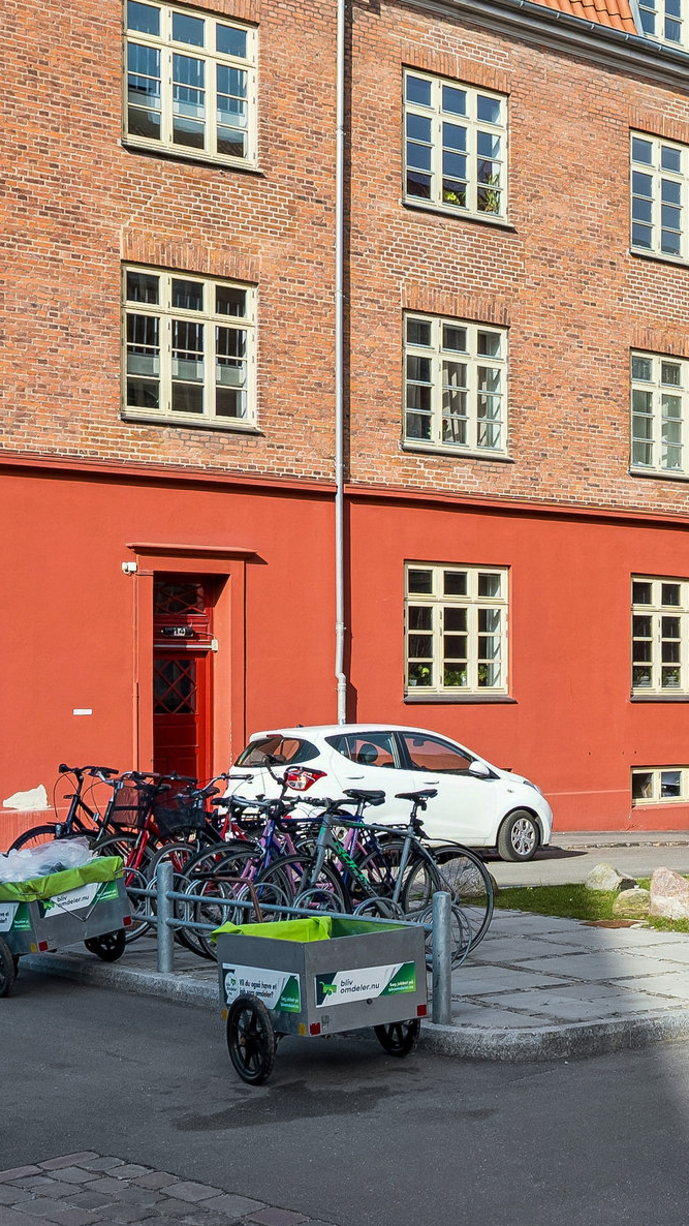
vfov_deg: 38.6
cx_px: 628
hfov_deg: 22.1
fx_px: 1722
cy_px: 373
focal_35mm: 53
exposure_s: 1/320
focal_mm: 20
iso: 125
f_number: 6.3
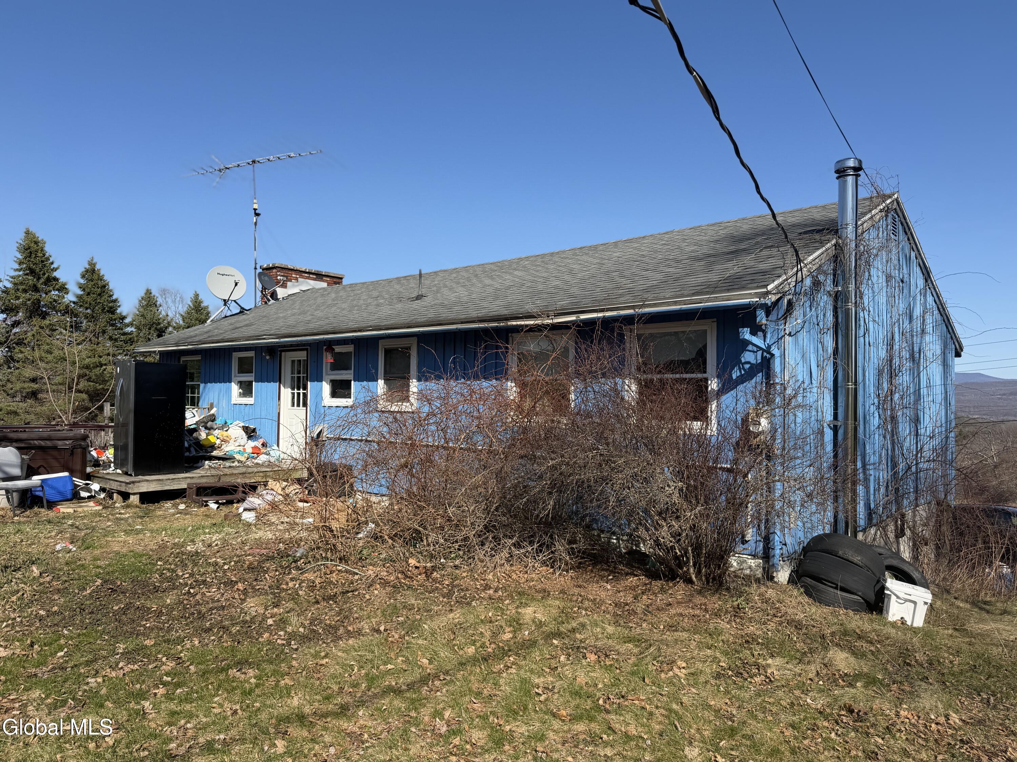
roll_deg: +0.6
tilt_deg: +0.7
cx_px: 508
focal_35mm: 24
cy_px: 381
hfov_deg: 71.6
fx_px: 705
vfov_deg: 56.8
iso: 80
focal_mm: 6.76
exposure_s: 1/4167
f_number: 1.78
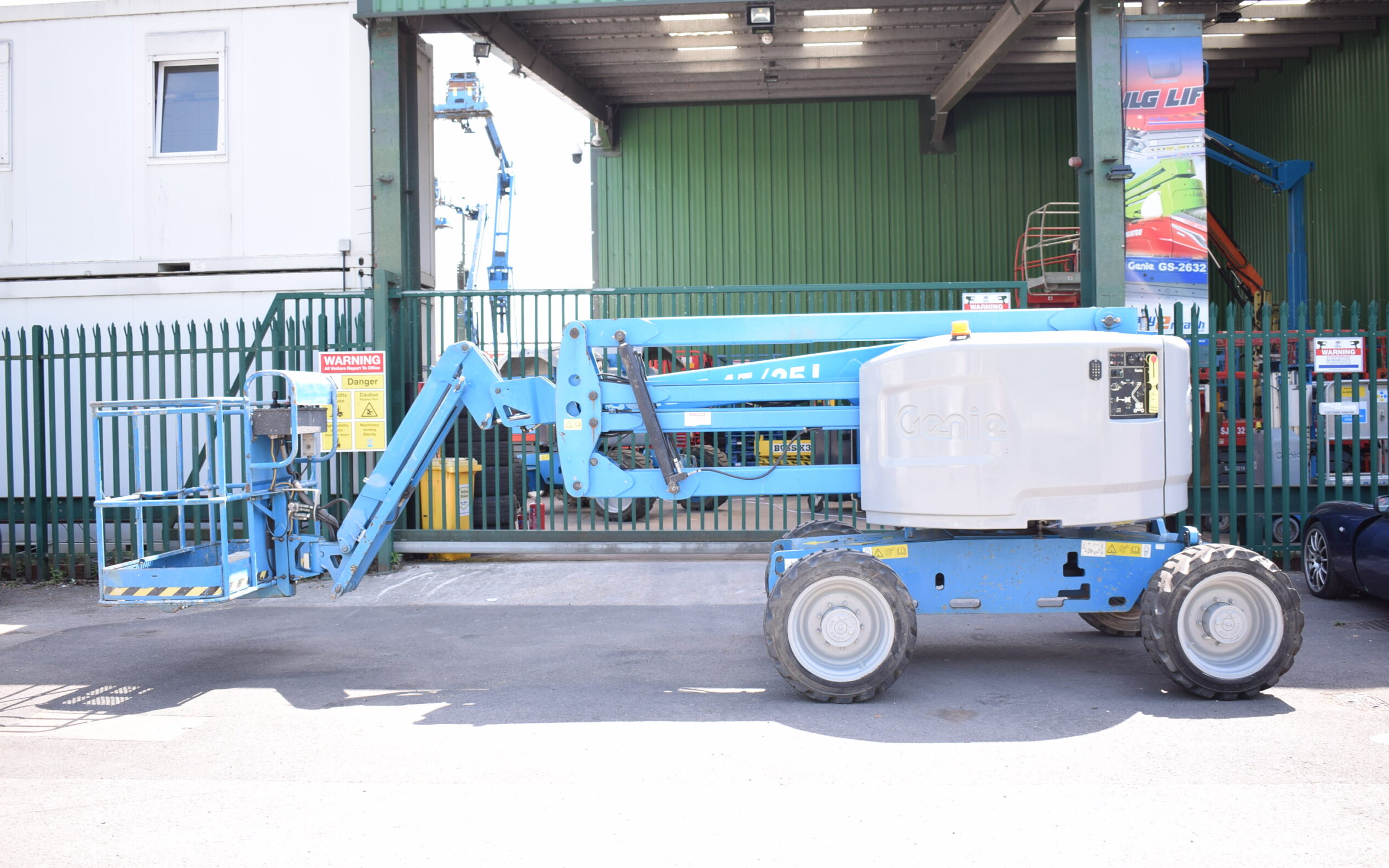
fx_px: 1344
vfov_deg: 35.8
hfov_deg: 54.6
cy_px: 420
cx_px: 697
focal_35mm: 36
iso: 100
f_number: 3.8
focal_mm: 23
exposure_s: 1/100
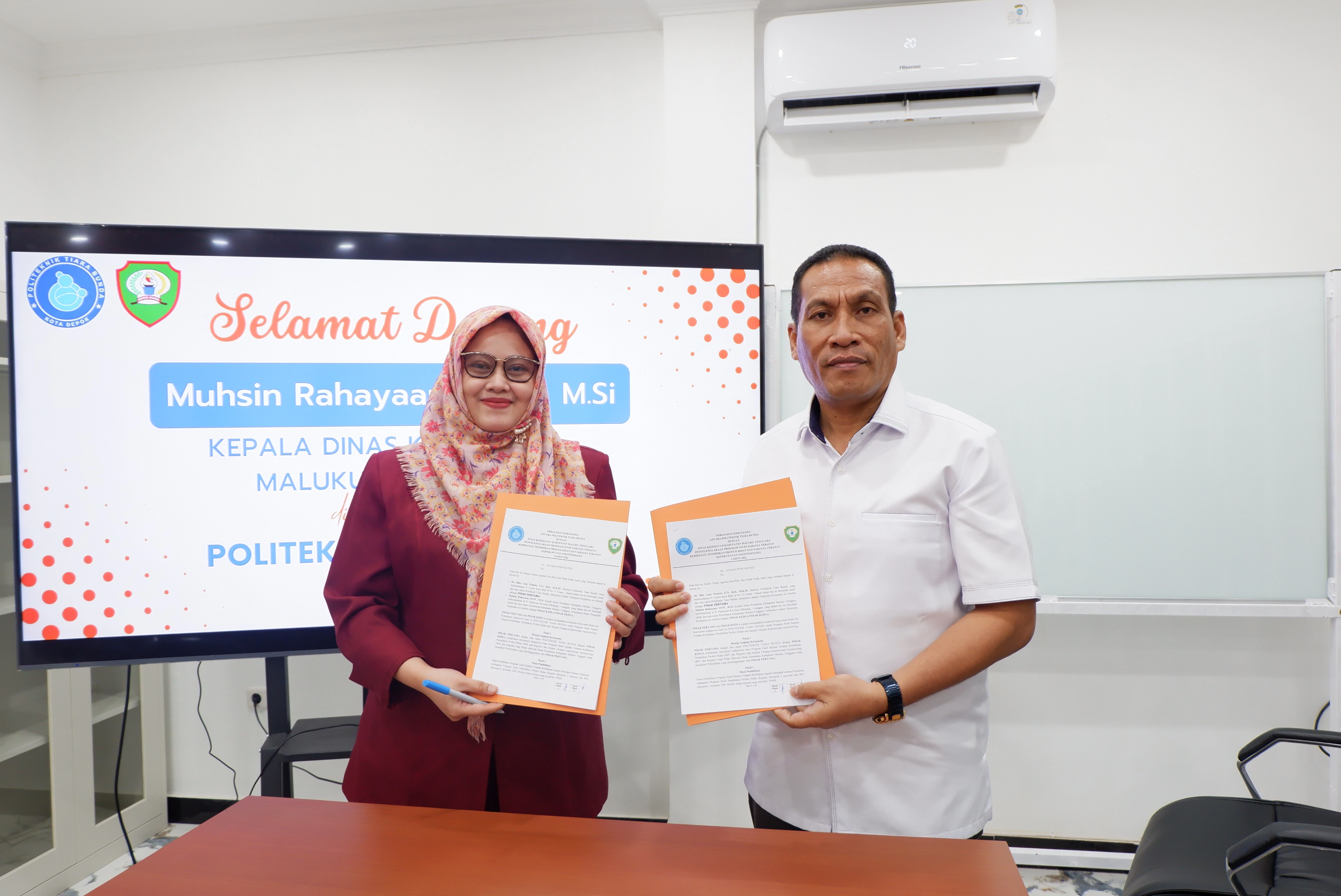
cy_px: 448
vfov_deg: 53.2
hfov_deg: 73.7
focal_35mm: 24
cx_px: 670
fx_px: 894
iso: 400
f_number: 4
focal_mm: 16
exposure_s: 1/34
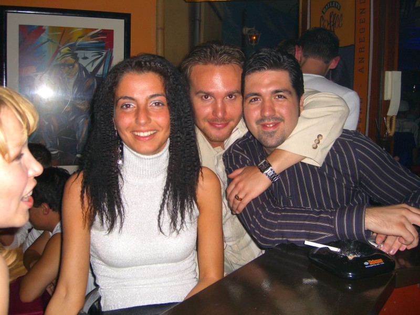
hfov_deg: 49.0
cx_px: 210
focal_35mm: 38
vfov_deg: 37.7
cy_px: 158
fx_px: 461
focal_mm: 7.9
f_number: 2.8
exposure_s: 1/60
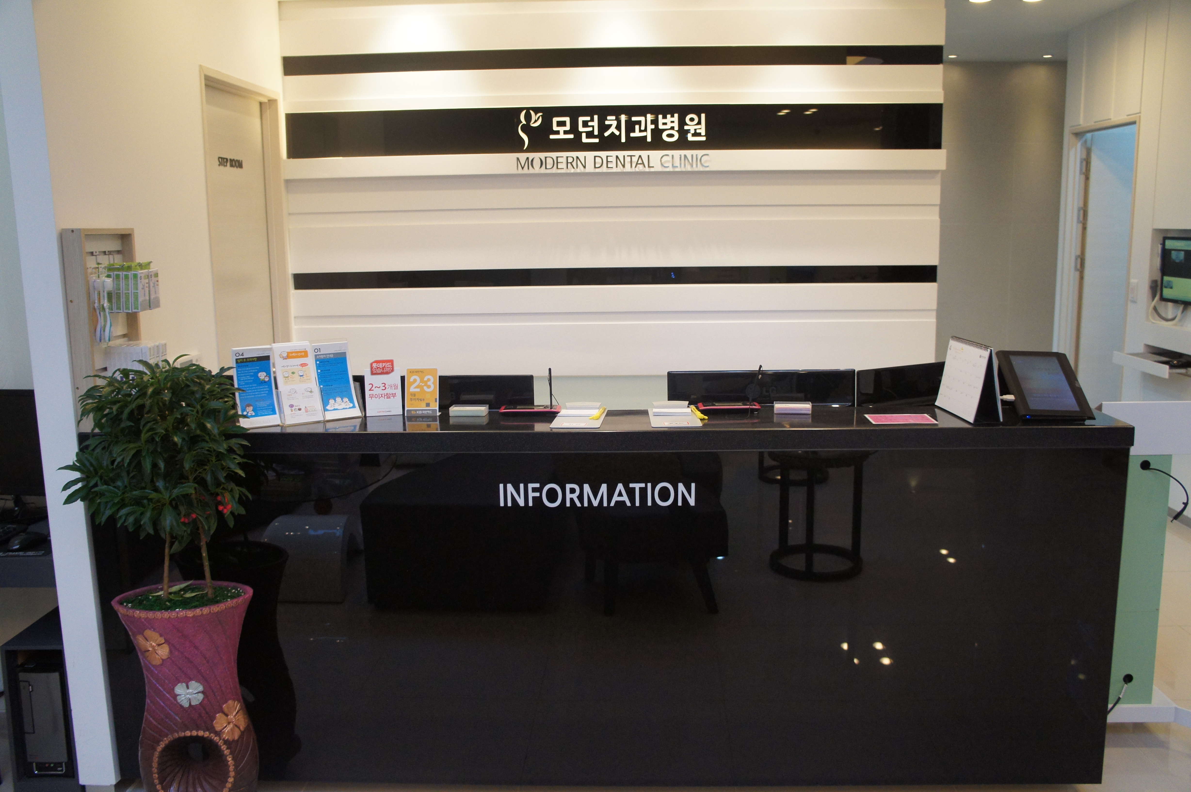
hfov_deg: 62.0
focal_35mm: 30
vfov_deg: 43.5
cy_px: 396
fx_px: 991
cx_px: 596
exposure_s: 1/160
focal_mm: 20
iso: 1250
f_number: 4
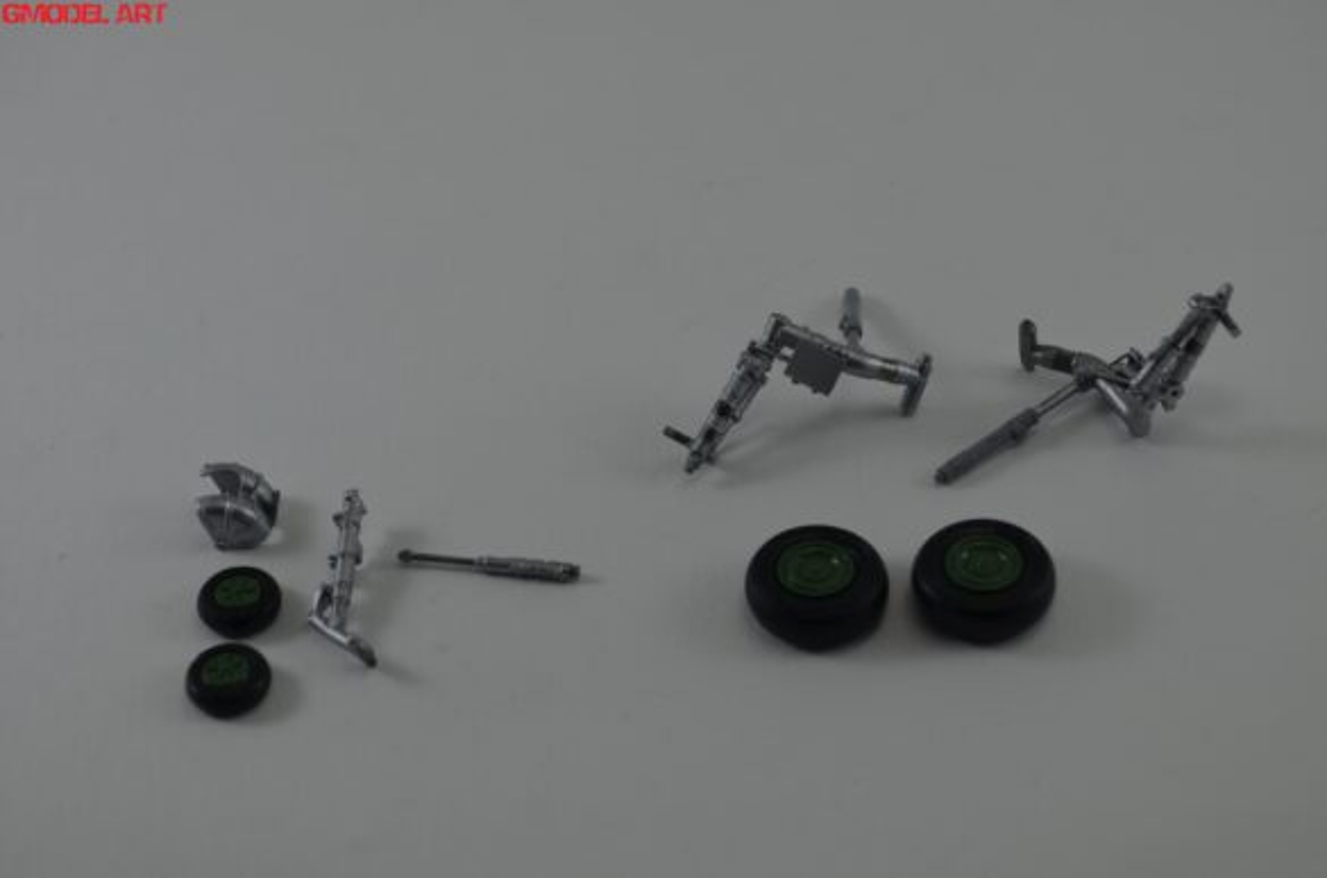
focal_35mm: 82
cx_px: 664
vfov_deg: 16.5
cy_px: 439
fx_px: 3034
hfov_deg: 24.7
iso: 100
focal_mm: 55
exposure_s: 1/60
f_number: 8
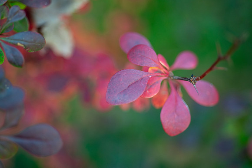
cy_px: 84
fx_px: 420
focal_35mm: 60
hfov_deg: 33.4
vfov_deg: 22.6
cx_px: 126
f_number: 3.2
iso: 1000
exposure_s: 1/250
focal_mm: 60
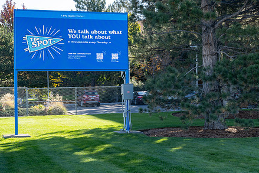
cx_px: 120
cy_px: 92
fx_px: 475
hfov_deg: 30.5
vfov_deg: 20.6
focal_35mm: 66
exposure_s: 1/5
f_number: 22
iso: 64
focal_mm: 50
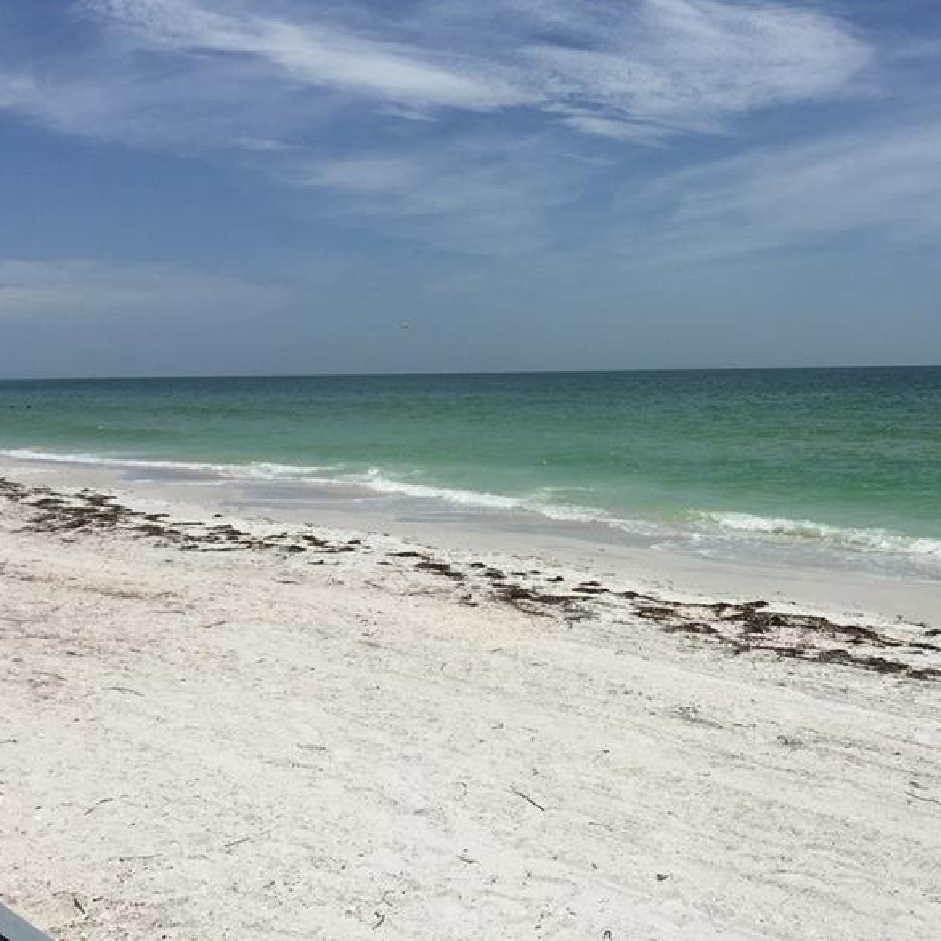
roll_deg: -0.1
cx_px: 610
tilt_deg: -4.4
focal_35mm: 35
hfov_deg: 46.6
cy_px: 466
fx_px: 1076
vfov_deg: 47.2
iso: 32
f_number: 2.2
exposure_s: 1/7937
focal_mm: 4.15
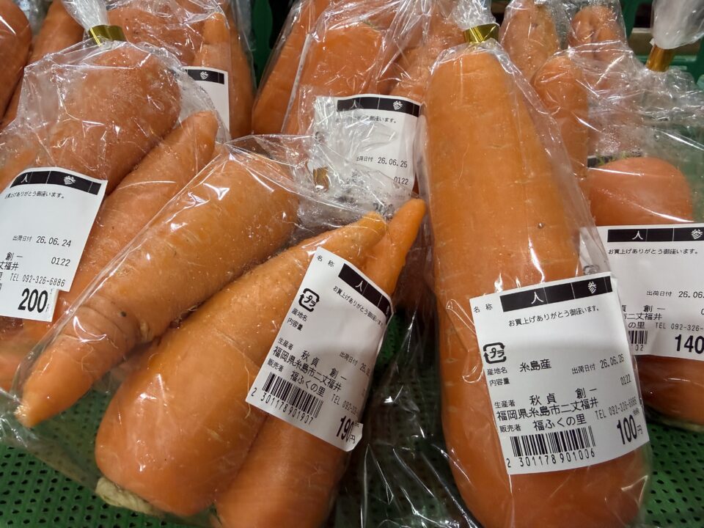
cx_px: 352
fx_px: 488
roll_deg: -1.3
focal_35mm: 24
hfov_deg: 71.6
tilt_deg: -39.7
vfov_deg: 56.8
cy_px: 264
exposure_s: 1/60
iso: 200
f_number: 2.2
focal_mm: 2.22
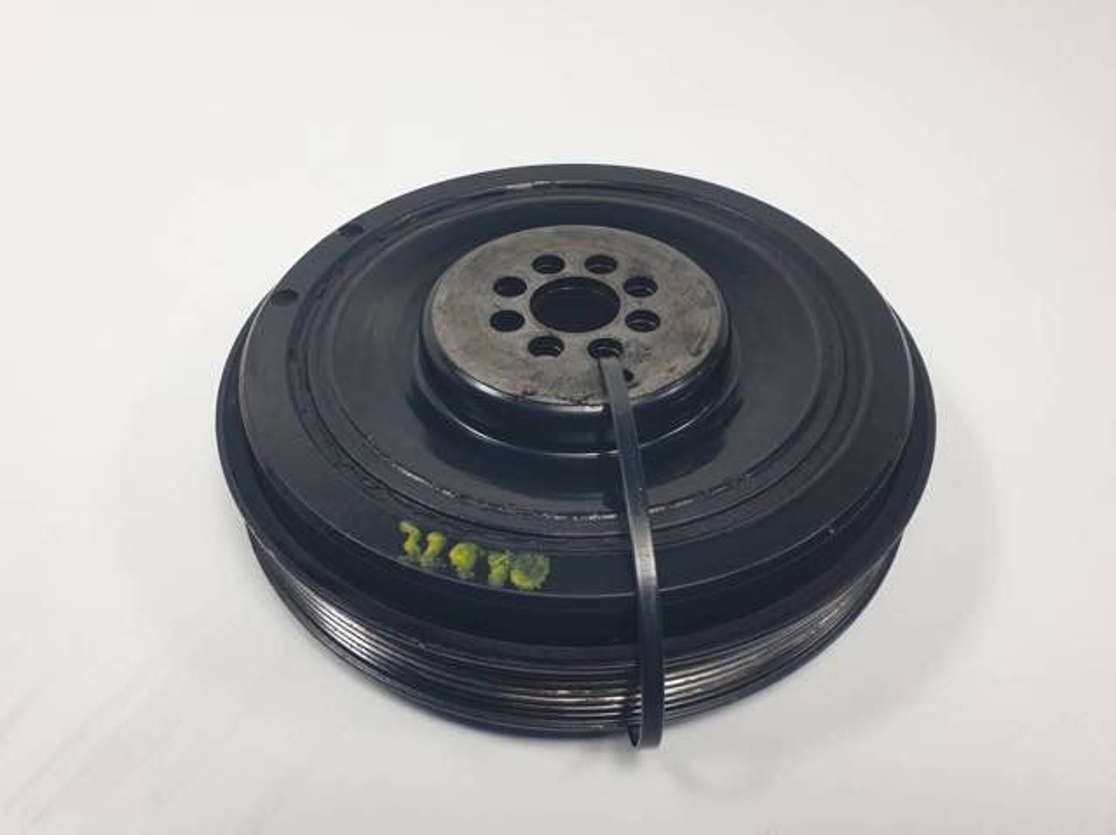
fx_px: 838
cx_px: 558
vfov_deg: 53.0
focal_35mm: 26
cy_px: 418
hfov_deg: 67.3
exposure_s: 1/188
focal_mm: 4.3
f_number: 2.4
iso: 50
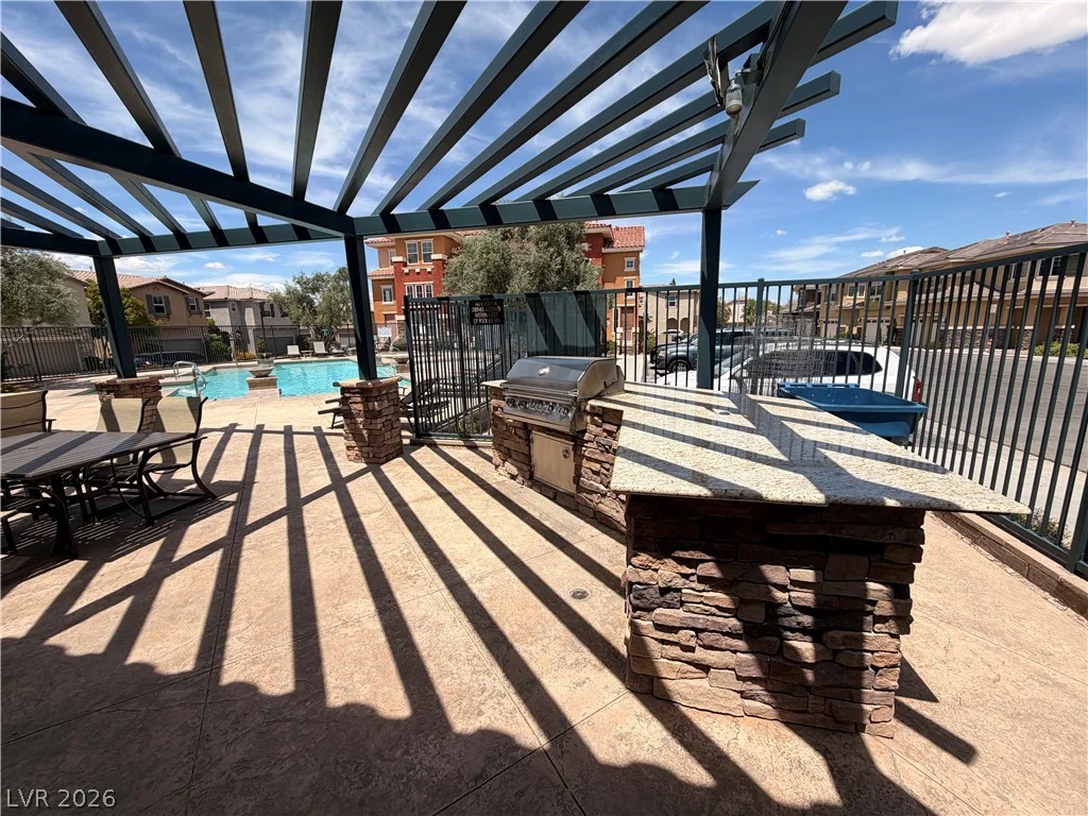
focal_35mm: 14
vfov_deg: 85.7
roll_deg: +1.6
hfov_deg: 102.1
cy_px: 408
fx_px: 440
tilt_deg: -10.6
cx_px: 544
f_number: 2.2
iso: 20
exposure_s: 1/955
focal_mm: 2.22
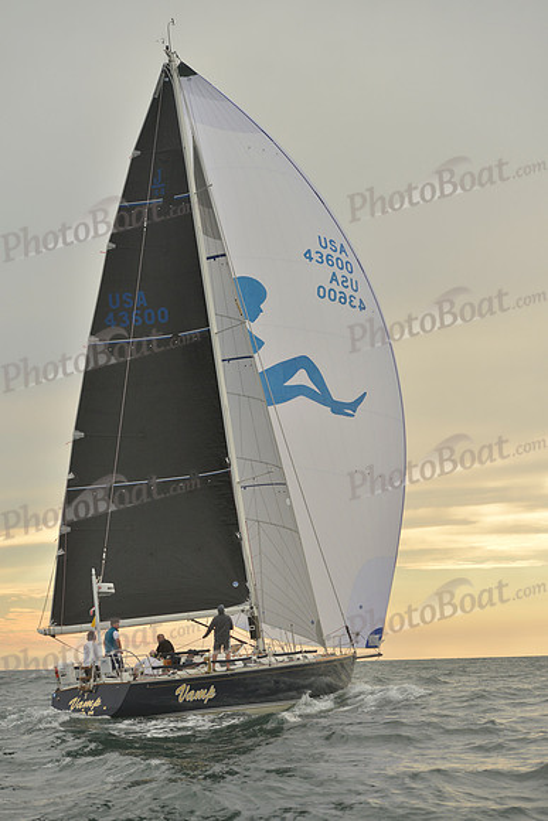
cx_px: 274
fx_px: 1711
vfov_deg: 27.0
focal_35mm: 75
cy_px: 410
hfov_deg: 18.2
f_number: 4.5
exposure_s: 1/1250
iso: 400
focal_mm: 75
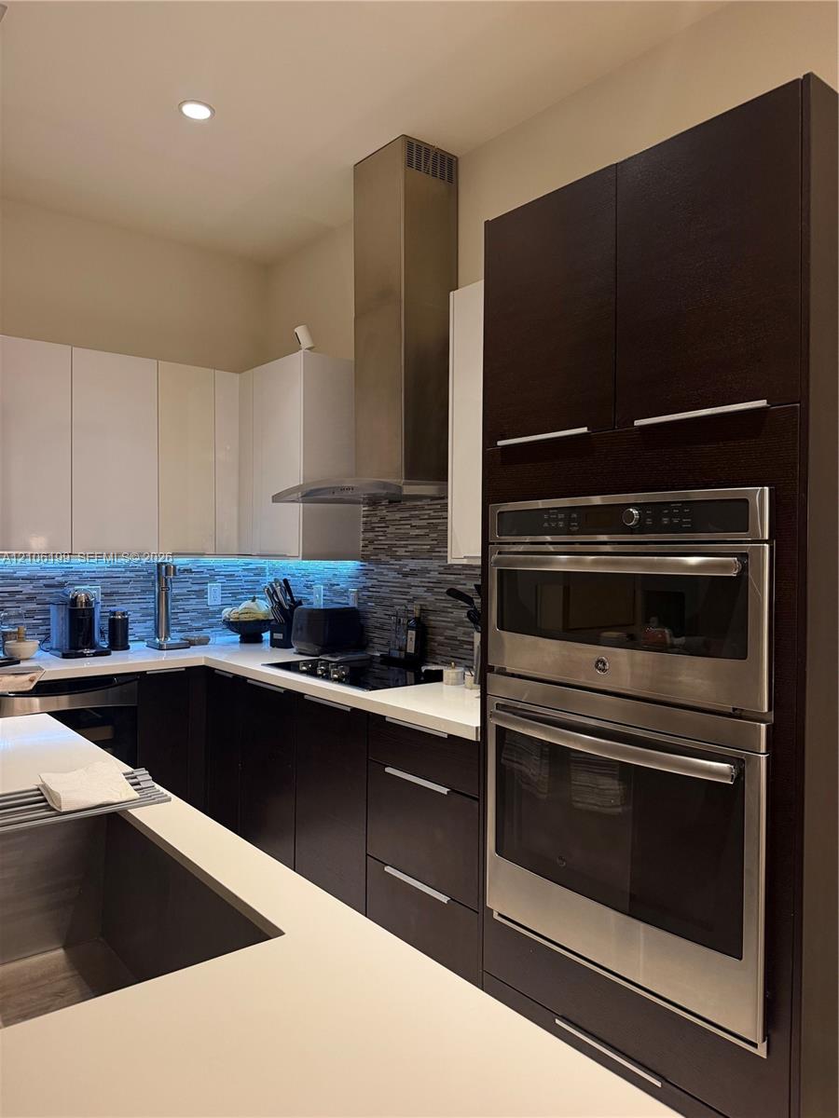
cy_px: 559
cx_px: 420
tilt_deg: -1.0
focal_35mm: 24
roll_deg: -0.5
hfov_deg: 56.8
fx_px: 776
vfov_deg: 71.6
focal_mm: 6.76
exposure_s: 1/60
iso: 250
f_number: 1.78
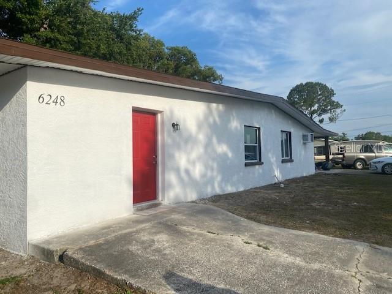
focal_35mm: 26
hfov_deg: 67.3
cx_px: 196
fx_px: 294
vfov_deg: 53.1
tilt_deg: +3.0
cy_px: 147
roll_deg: -0.4
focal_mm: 4.25
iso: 32
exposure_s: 1/4115
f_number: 1.8
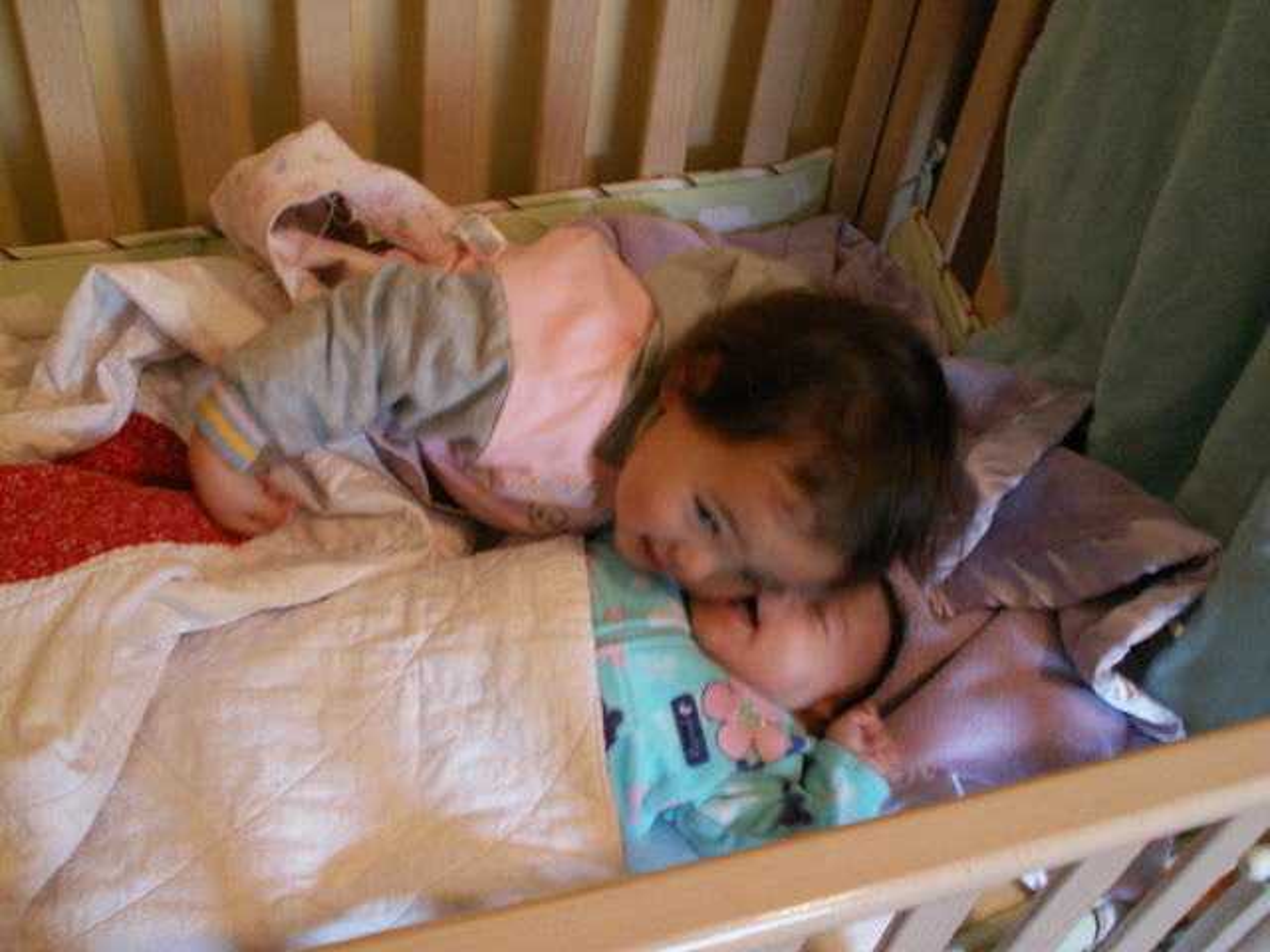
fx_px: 1284
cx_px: 635
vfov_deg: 40.7
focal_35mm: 35
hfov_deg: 52.6
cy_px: 476
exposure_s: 1/8
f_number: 2.8
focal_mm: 5.86
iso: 160
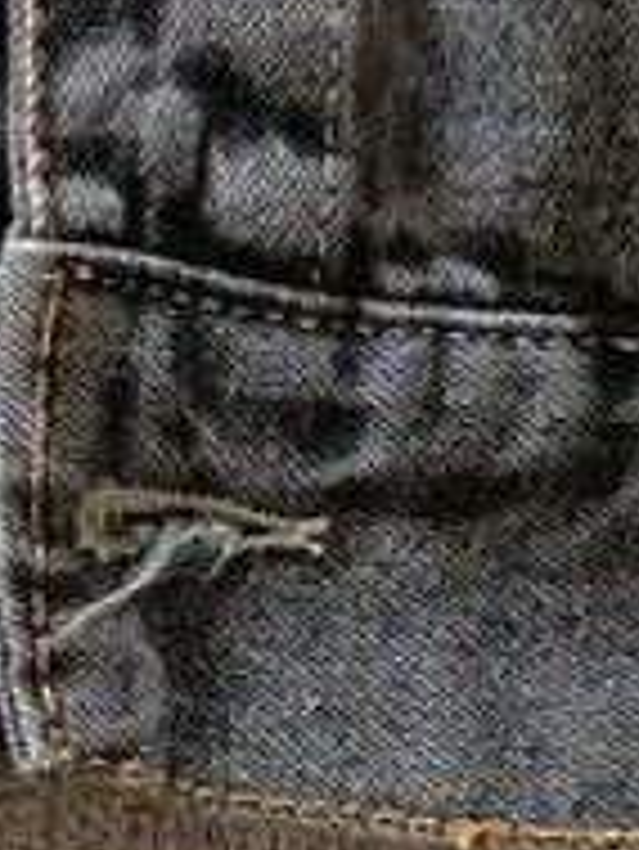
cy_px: -1783
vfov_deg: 9.1
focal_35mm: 169
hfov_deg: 8.8
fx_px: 4155
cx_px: 230
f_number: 1.75
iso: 3242
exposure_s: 1/50
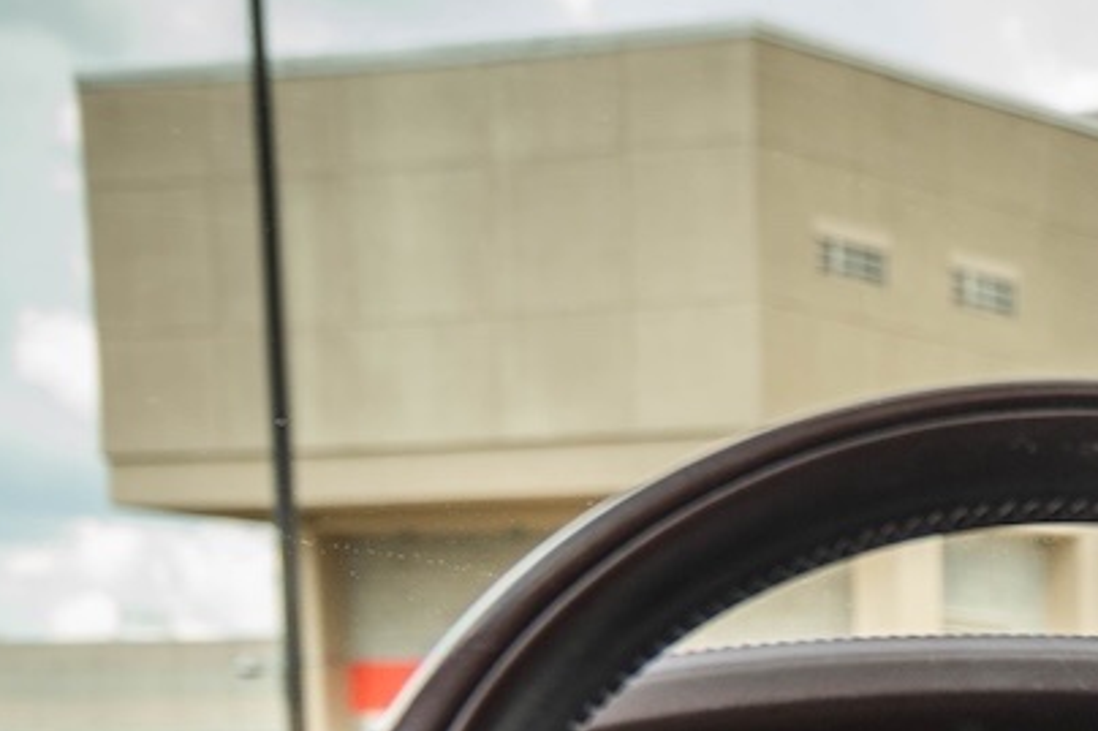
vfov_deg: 11.0
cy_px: 1429
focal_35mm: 114
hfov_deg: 13.9
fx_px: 3475
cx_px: 2446
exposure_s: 1/50
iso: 50
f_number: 4
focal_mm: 24
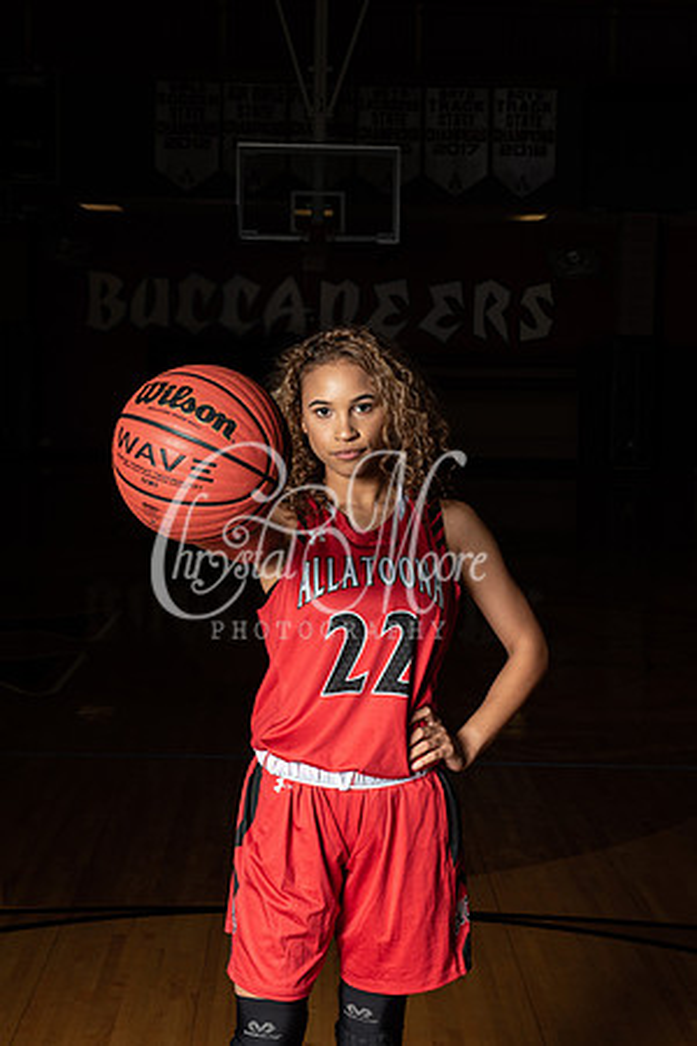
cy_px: 523
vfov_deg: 28.8
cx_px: 348
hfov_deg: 19.5
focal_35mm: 70
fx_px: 2033
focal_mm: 70
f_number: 14
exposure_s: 1/200
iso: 320
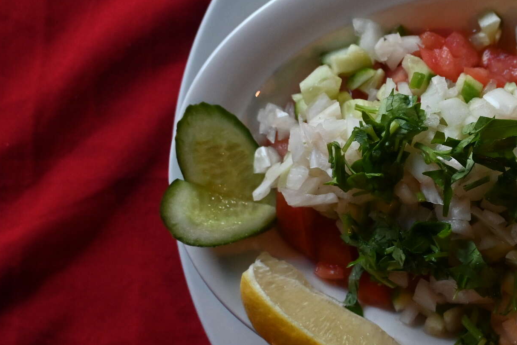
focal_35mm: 91
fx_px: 1305
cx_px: 511
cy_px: 139
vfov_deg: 15.0
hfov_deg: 21.6
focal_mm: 24.5
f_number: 4.2
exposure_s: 1/125
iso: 1250
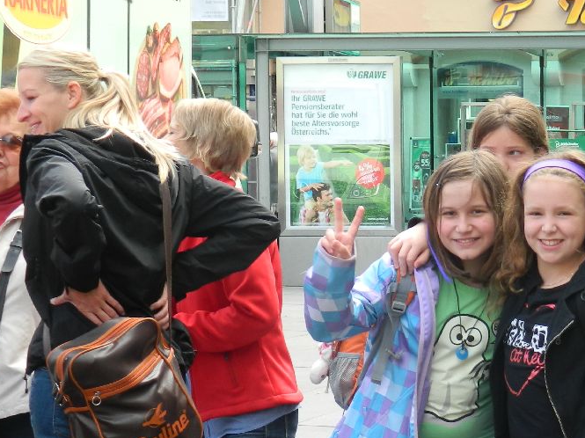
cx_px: 550
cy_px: 438
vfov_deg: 9.3
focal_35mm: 158
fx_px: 2669
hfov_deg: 12.4
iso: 80
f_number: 4
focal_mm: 12.6
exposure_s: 1/80
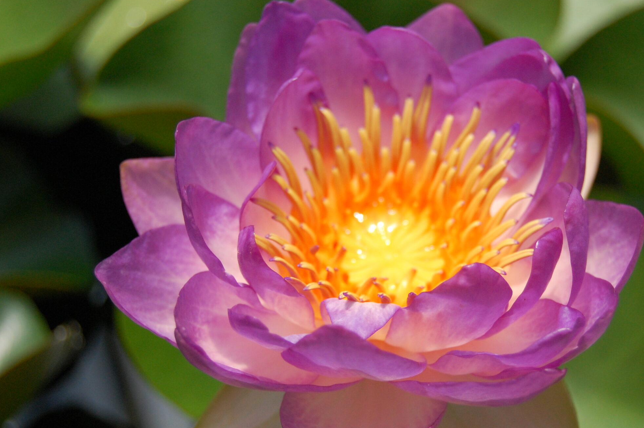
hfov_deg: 24.8
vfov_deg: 16.6
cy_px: 248
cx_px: 367
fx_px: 1466
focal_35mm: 82
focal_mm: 42
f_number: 5.3
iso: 800
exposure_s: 1/4000
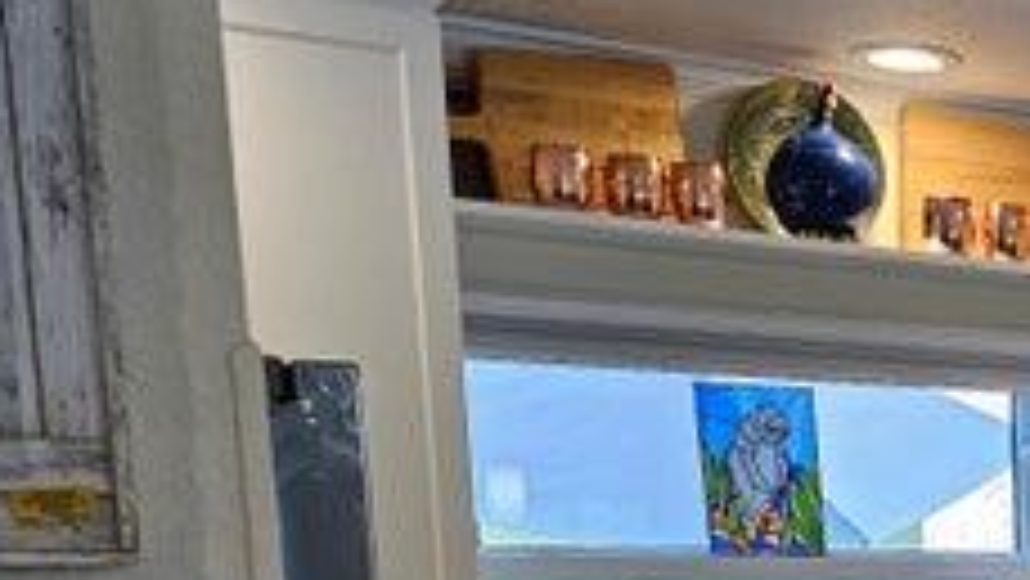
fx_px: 1912
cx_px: 1412
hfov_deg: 25.1
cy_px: 854
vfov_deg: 15.9
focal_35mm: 70
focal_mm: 6.3
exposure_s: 1/120
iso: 100
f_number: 1.7
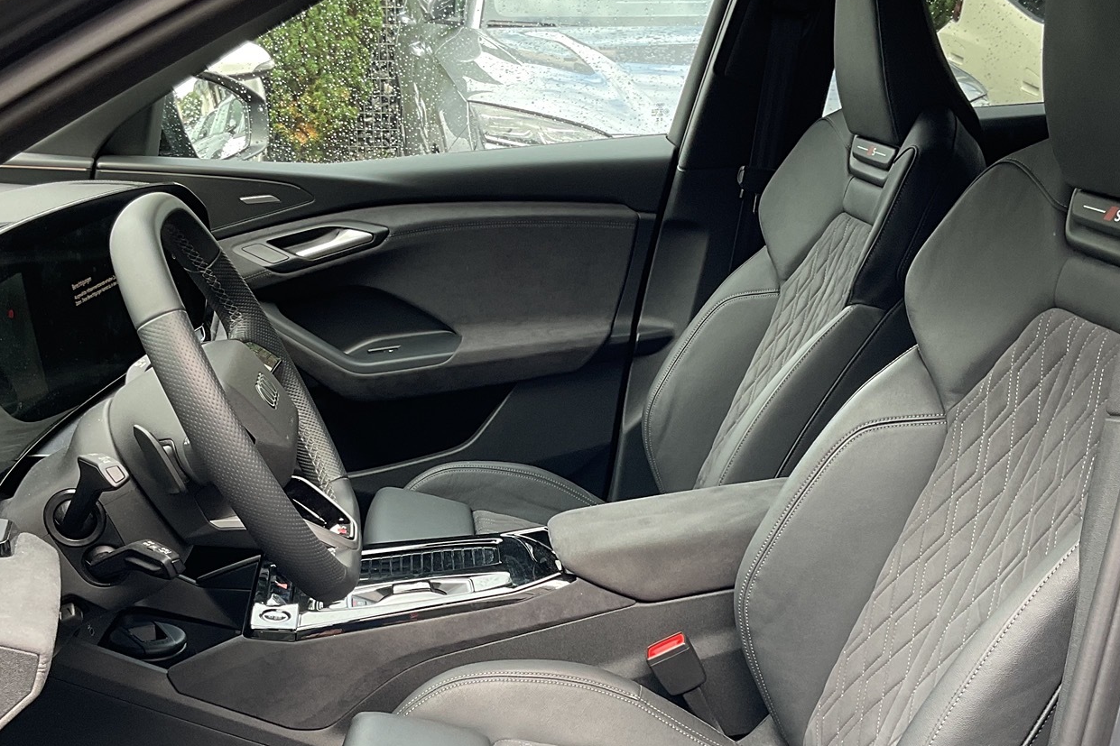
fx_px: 1524
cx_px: 547
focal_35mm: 49
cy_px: 499
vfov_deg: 27.3
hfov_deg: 40.3
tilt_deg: -20.6
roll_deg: -0.7
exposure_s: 1/100
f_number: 1.8
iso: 40
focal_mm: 3
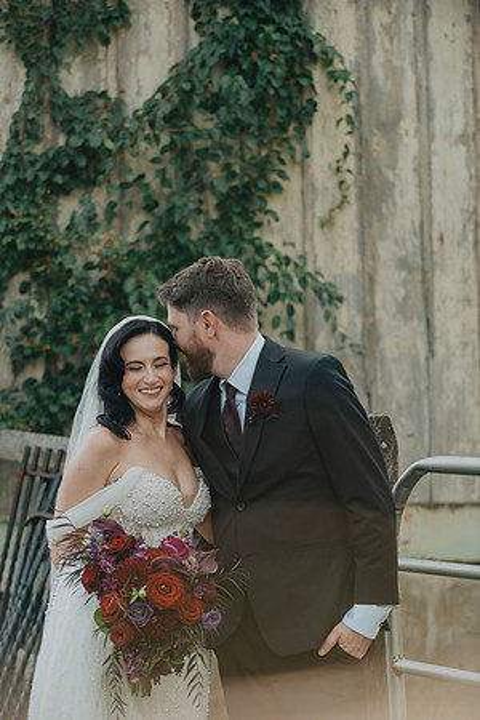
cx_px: 240
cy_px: 360
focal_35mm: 95
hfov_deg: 14.4
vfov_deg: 21.5
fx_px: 1900
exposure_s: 1/1250
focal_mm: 95
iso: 800
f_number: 4
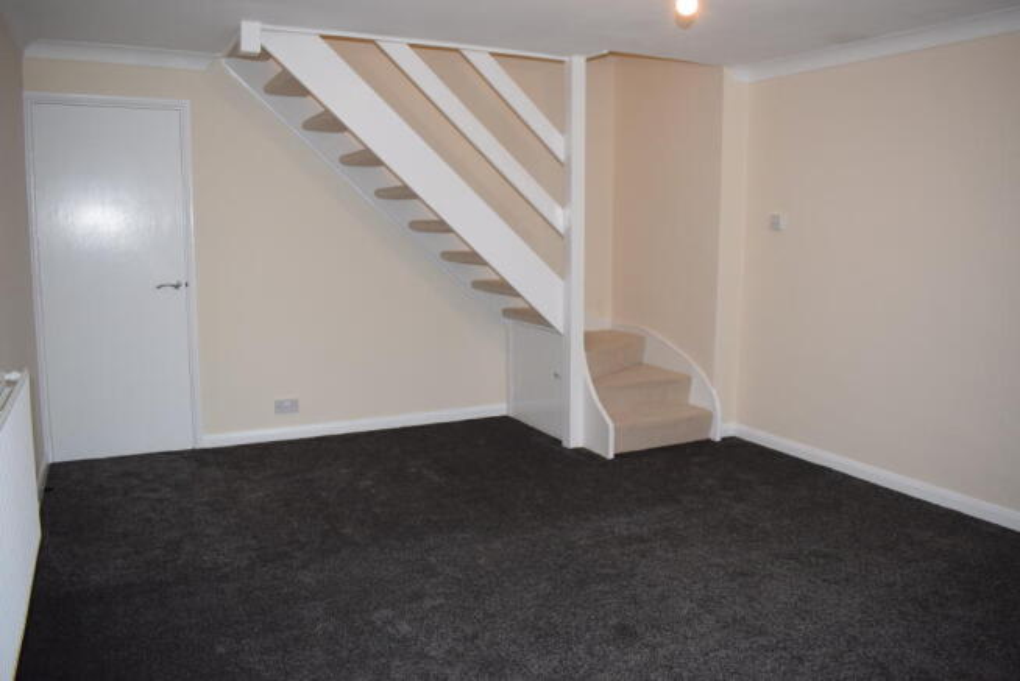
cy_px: 340
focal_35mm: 27
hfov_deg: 67.3
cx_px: 510
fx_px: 765
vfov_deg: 48.0
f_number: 5
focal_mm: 18
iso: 800
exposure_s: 1/60
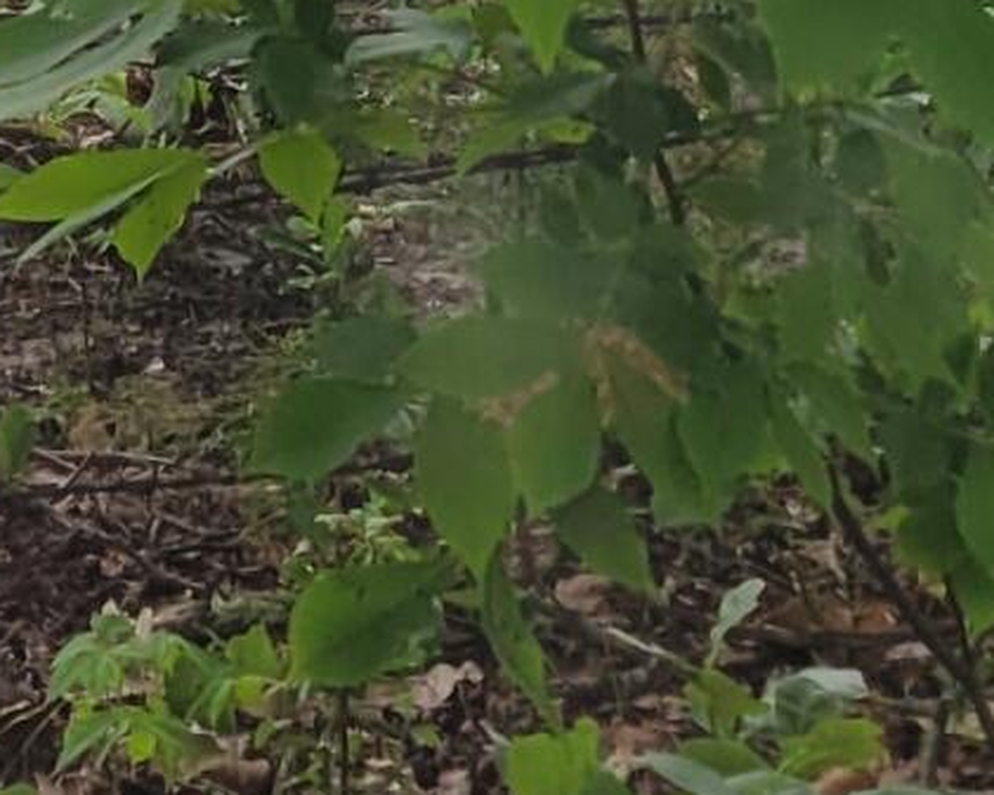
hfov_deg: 10.5
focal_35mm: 181
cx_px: -262
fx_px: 5326
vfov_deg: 7.7
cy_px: -1331
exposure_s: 1/1096
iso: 40
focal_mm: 5.4
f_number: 1.8
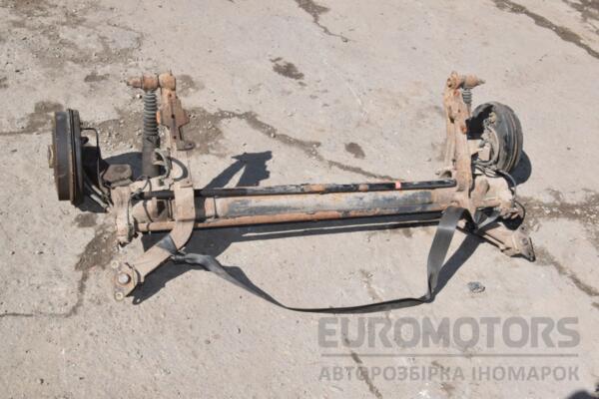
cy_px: 200
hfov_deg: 46.4
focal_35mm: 42
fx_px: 699
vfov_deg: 31.9
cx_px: 300
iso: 800
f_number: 25
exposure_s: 1/200
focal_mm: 28
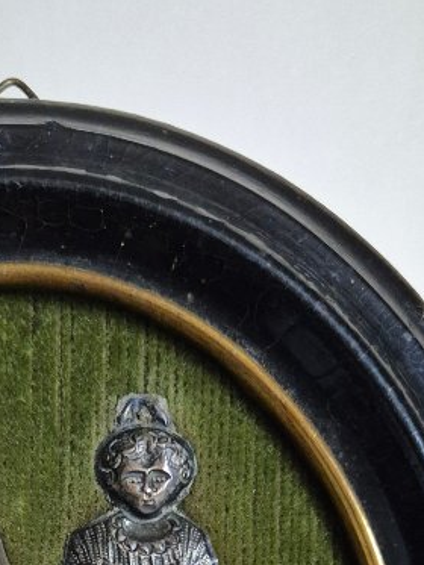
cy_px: 701
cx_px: 91
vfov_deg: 23.7
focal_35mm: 74
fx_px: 1208
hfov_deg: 19.7
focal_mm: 5.4
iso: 800
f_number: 1.8
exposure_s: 1/100
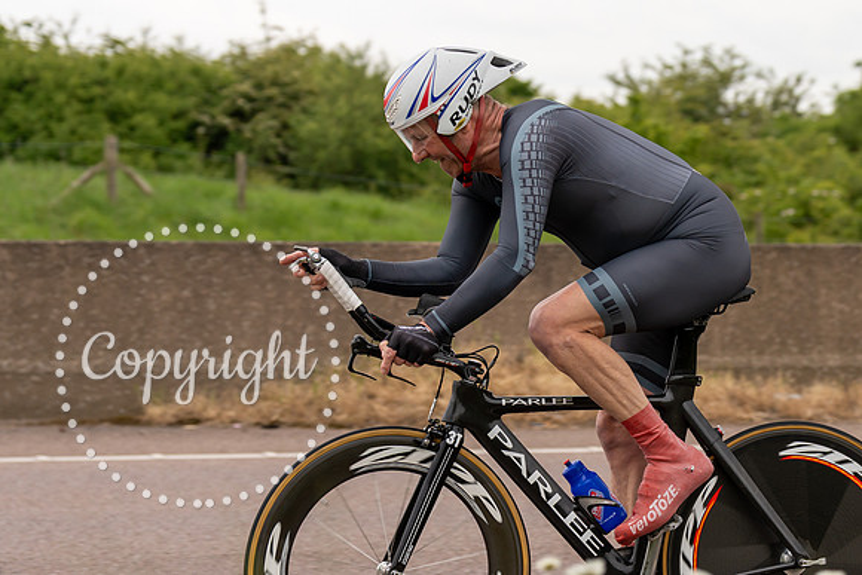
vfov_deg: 10.8
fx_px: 3046
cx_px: 747
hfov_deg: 15.9
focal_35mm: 127
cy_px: 207
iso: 250
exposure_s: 1/1000
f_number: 3.5
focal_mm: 70
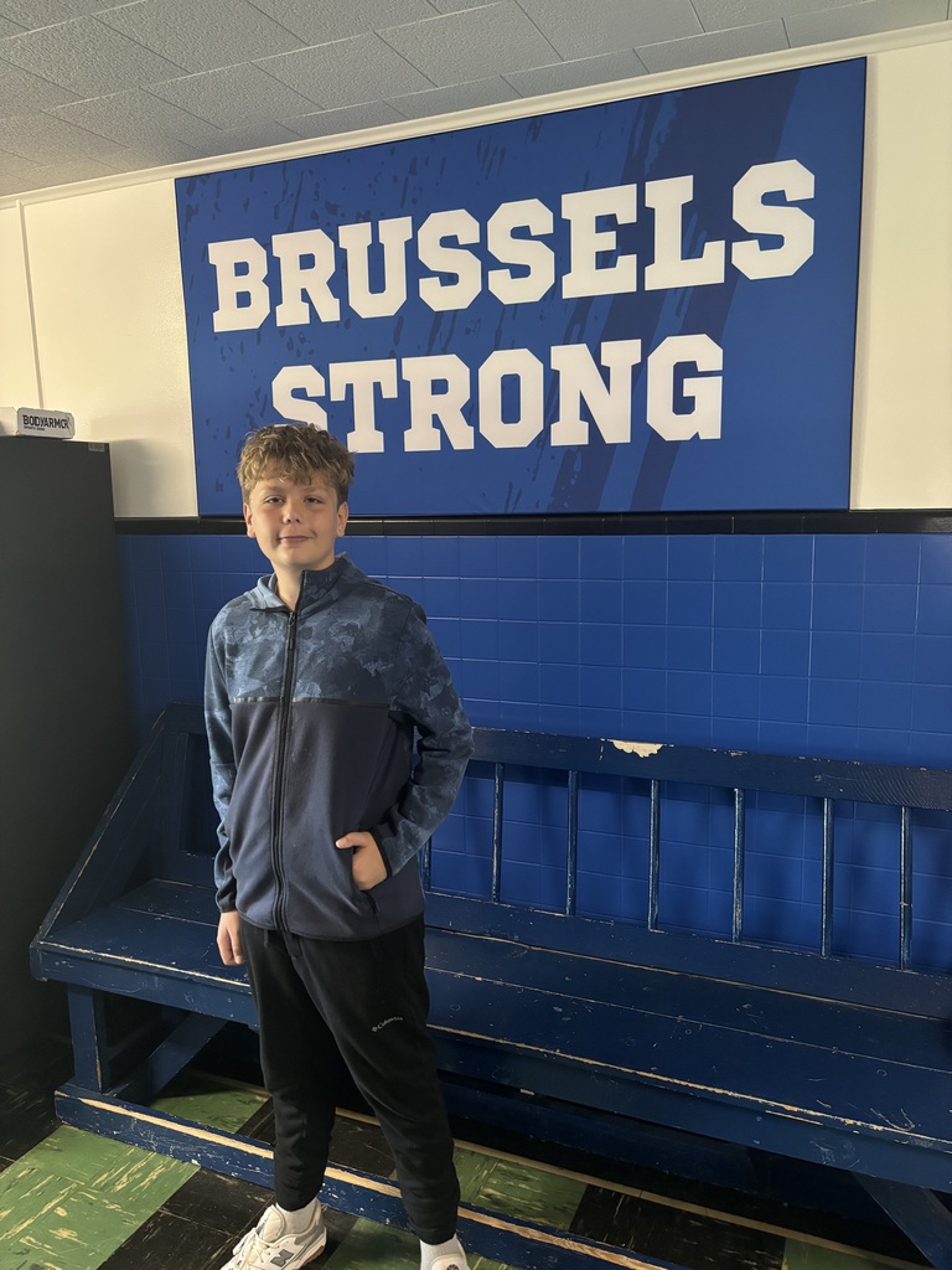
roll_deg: +0.4
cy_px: 635
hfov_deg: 53.1
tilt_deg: -9.9
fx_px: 953
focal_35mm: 26
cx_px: 476
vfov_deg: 67.3
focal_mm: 5.96
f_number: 1.6
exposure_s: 1/40
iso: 500
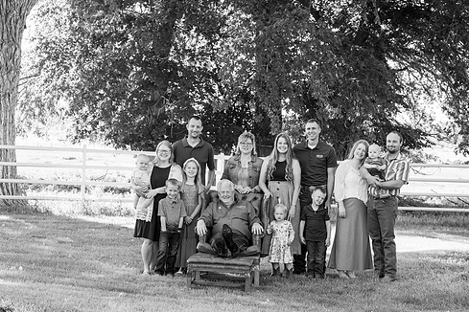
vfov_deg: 16.5
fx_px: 1081
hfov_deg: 24.5
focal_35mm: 83
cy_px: 139
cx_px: 206
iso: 800
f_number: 6.3
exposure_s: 1/200
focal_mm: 70
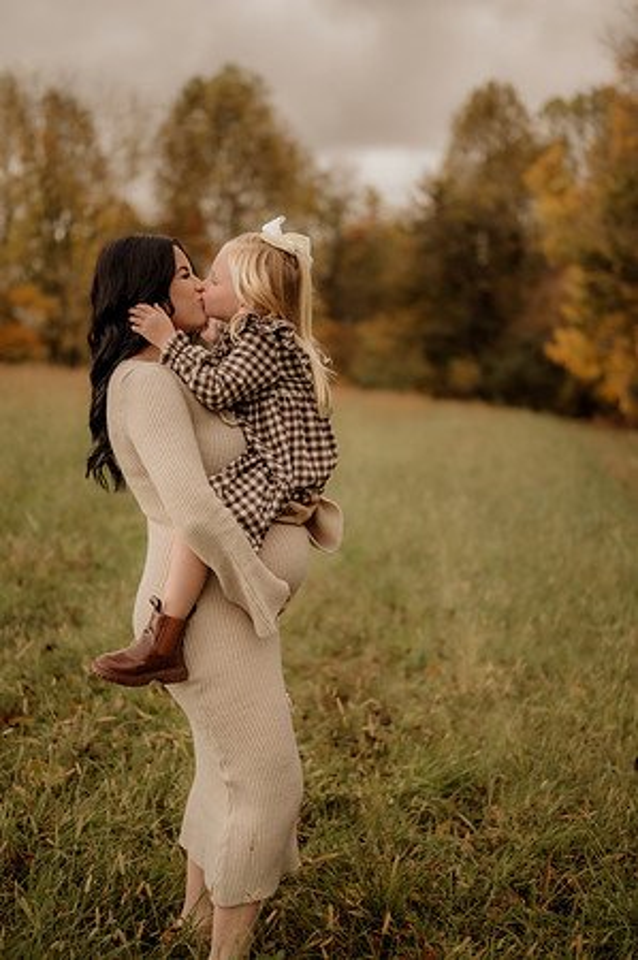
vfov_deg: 39.6
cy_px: 480
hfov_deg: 26.9
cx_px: 319
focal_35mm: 50
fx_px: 1332
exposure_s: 1/320
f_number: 1.8
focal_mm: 50
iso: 200
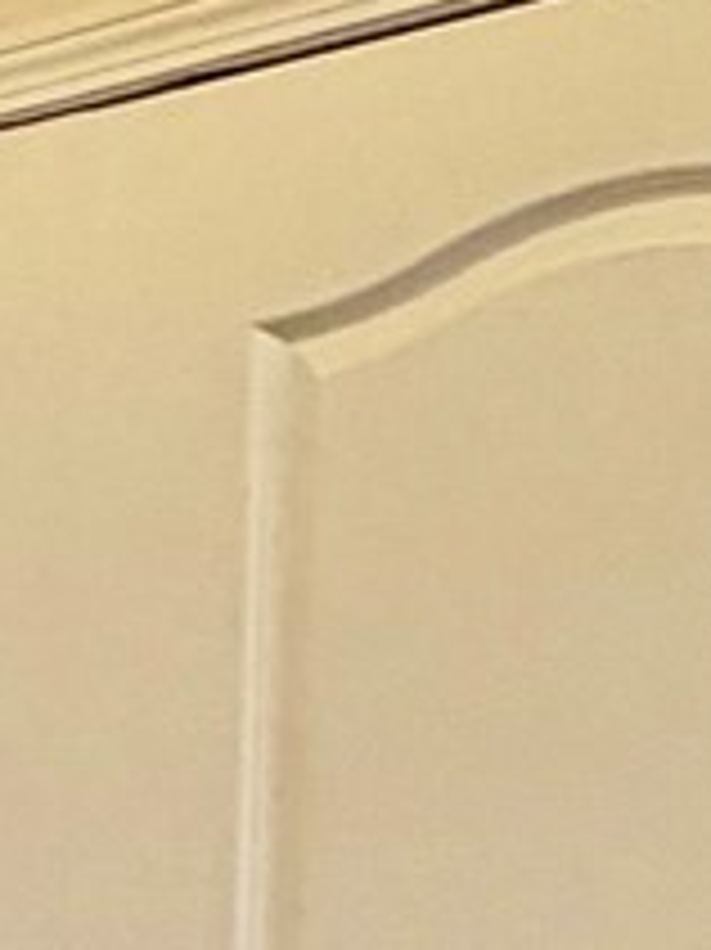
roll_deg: -0.3
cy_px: 986
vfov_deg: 14.3
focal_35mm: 136
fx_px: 3728
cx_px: -3114
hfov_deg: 5.9
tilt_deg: -1.3
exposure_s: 1/60
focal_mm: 2.22
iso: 250
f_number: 2.2
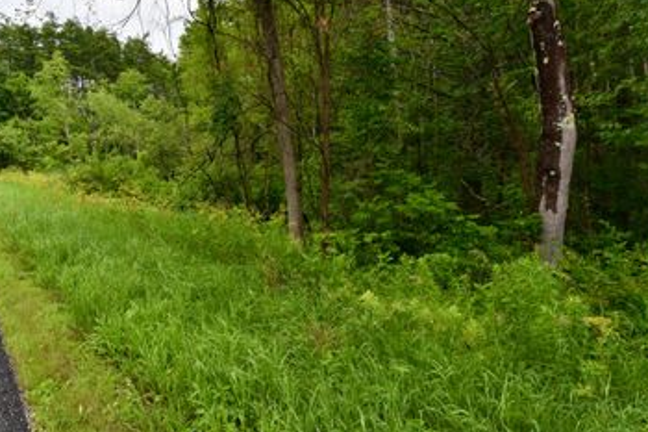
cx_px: 215
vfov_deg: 61.1
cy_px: 164
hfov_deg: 81.1
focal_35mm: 20
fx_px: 360
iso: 800
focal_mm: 14
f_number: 10
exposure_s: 1/400
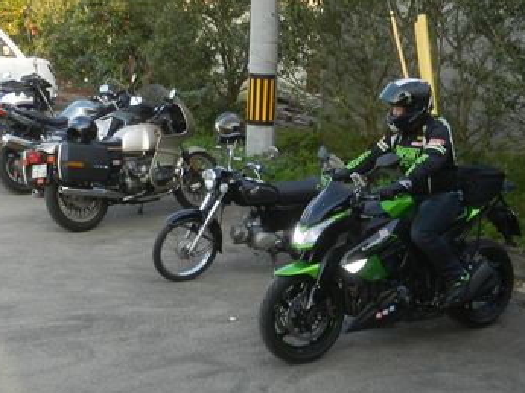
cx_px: 321
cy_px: 191
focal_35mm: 65
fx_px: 985
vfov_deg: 22.5
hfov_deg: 29.8
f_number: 3.7
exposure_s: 1/160
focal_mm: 5.6
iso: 160
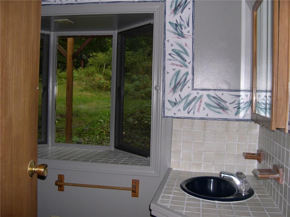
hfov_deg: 49.0
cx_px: 145
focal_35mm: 38
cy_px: 108
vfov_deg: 37.7
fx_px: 318
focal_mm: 8
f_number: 2.8
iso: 100
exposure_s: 1/60
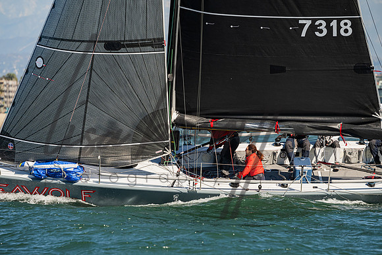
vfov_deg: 3.4
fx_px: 4245
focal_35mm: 400
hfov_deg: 5.2
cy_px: 128
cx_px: 191
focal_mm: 400
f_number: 9
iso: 400
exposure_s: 1/1600
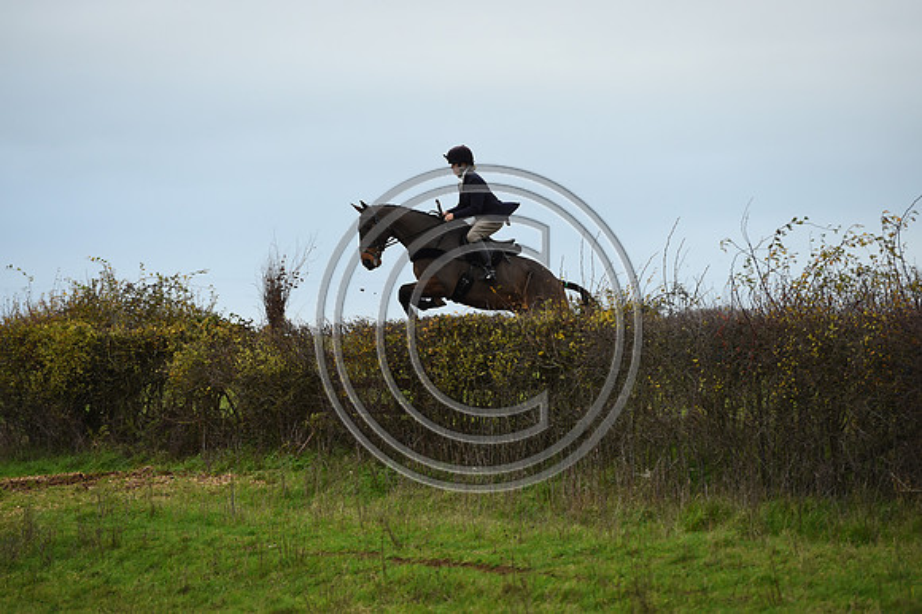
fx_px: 5119
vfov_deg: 6.9
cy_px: 307
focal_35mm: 200
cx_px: 461
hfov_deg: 10.3
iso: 1250
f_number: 5
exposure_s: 1/1000
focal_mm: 200
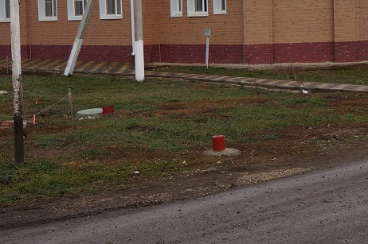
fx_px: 806
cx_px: 243
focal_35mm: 79
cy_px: 37
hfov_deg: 25.6
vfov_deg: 17.1
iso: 100
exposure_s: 1/80
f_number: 8
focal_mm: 27
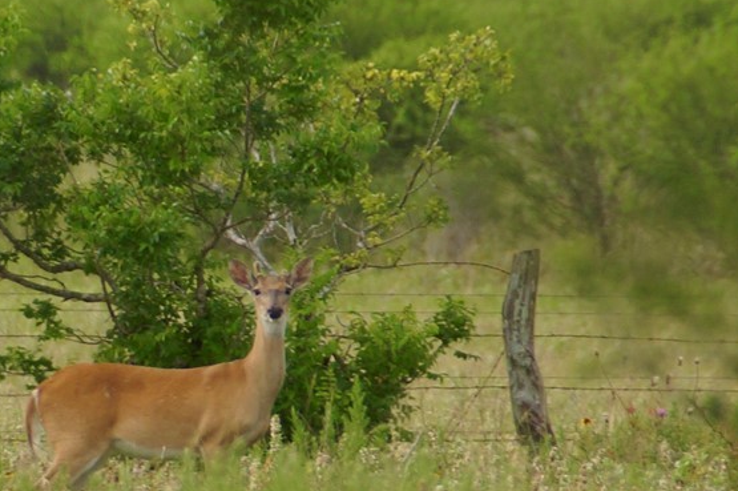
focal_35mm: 1468
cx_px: 182
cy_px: 314
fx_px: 30067
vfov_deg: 0.9
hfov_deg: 1.4
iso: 160
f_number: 6.3
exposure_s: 1/400
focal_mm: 250
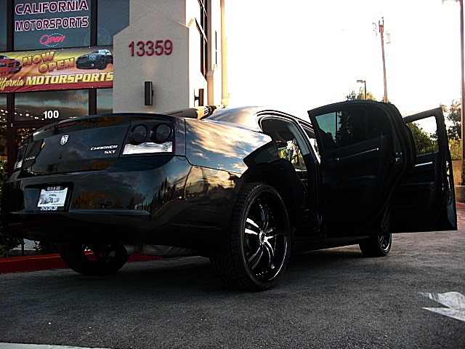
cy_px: 174
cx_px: 232
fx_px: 484
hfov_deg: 51.4
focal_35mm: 36
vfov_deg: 39.7
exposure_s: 1/80
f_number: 2.8
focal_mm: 6.3
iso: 100
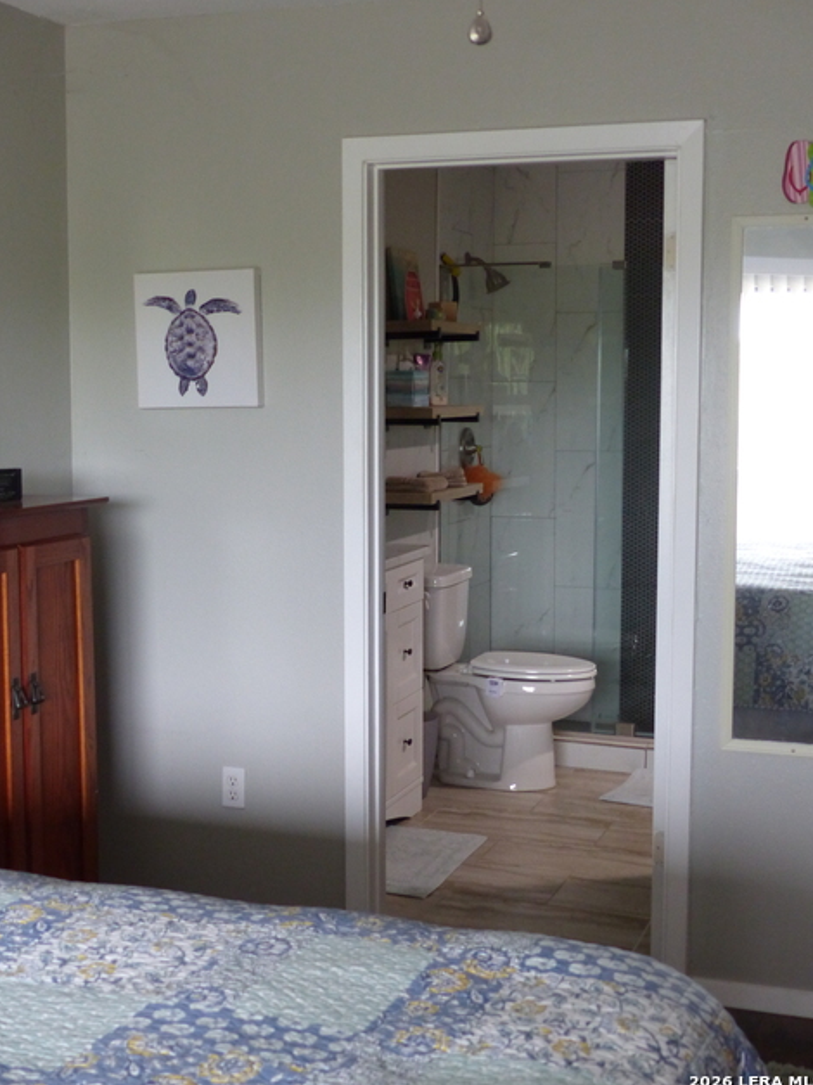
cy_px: 538
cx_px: 412
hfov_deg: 30.3
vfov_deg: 39.7
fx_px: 1504
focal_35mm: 48
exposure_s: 1/30
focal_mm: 8.4
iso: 400
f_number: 2.8
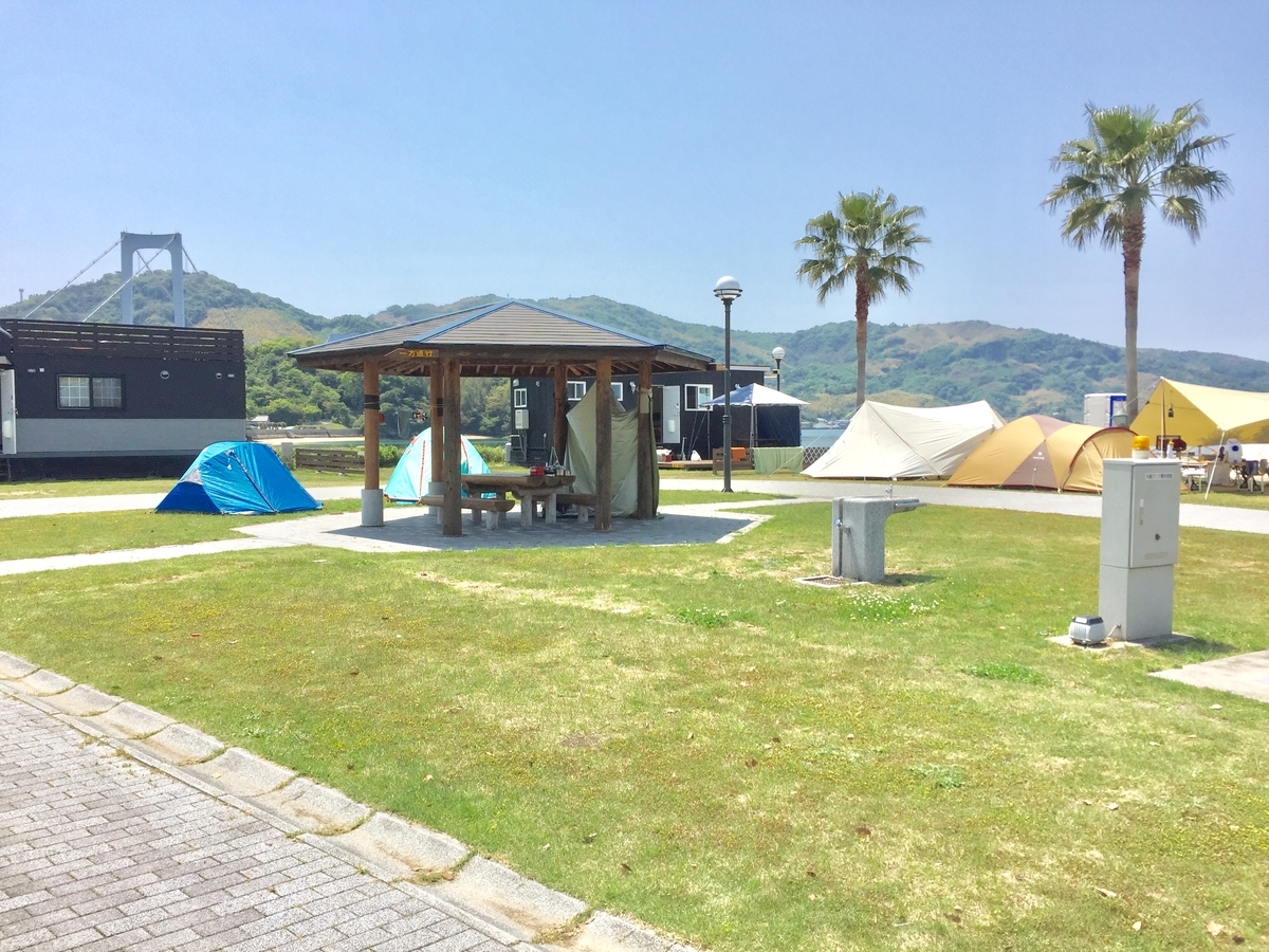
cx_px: 634
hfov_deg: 61.7
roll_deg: -0.4
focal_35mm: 29
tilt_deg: -3.1
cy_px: 476
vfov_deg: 48.2
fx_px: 1063
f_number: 2.2
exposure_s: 1/2475
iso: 32
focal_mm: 4.15
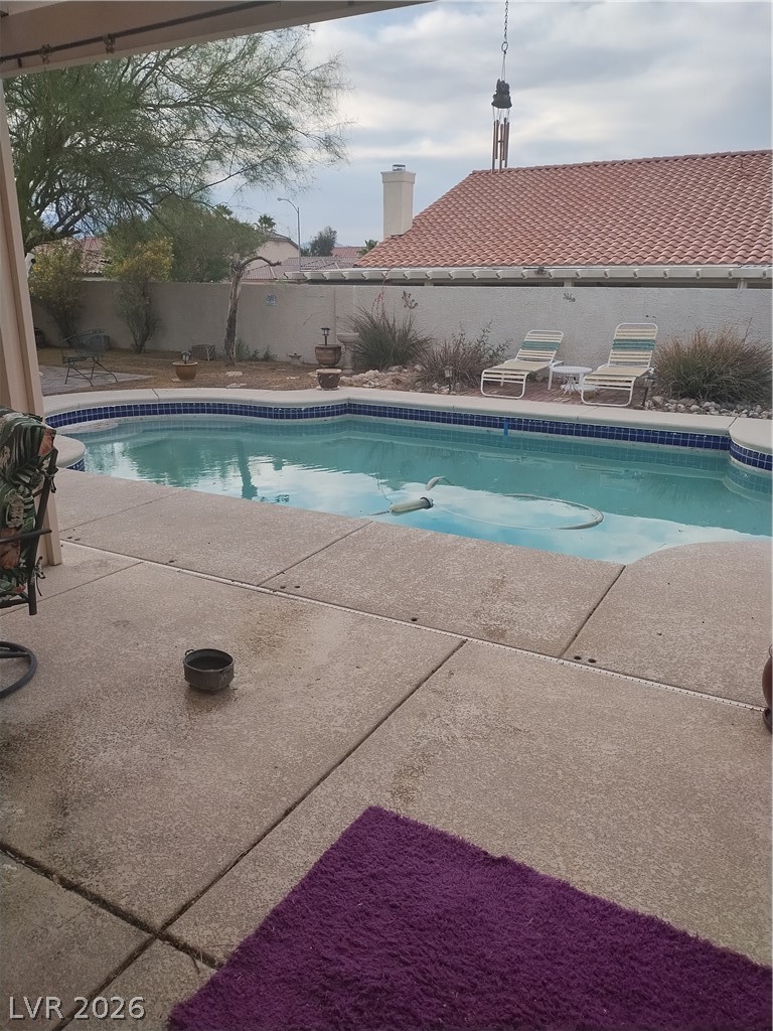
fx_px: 744
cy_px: 516
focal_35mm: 25
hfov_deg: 54.9
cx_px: 386
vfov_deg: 69.4
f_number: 1.7
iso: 101
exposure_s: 1/1576
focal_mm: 4.71
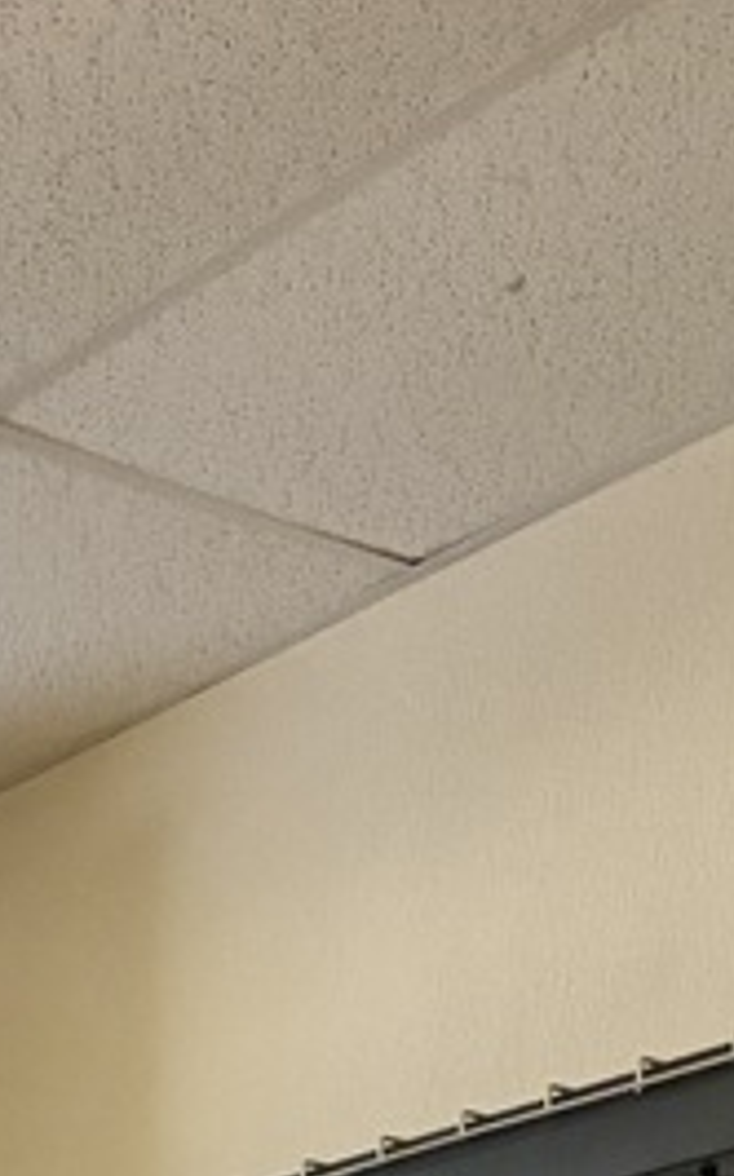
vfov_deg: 16.0
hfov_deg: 12.0
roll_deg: -0.7
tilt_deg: -3.7
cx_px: -168
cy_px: 2241
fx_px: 3396
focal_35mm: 106
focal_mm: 5.96
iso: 640
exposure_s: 1/40
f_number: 1.6
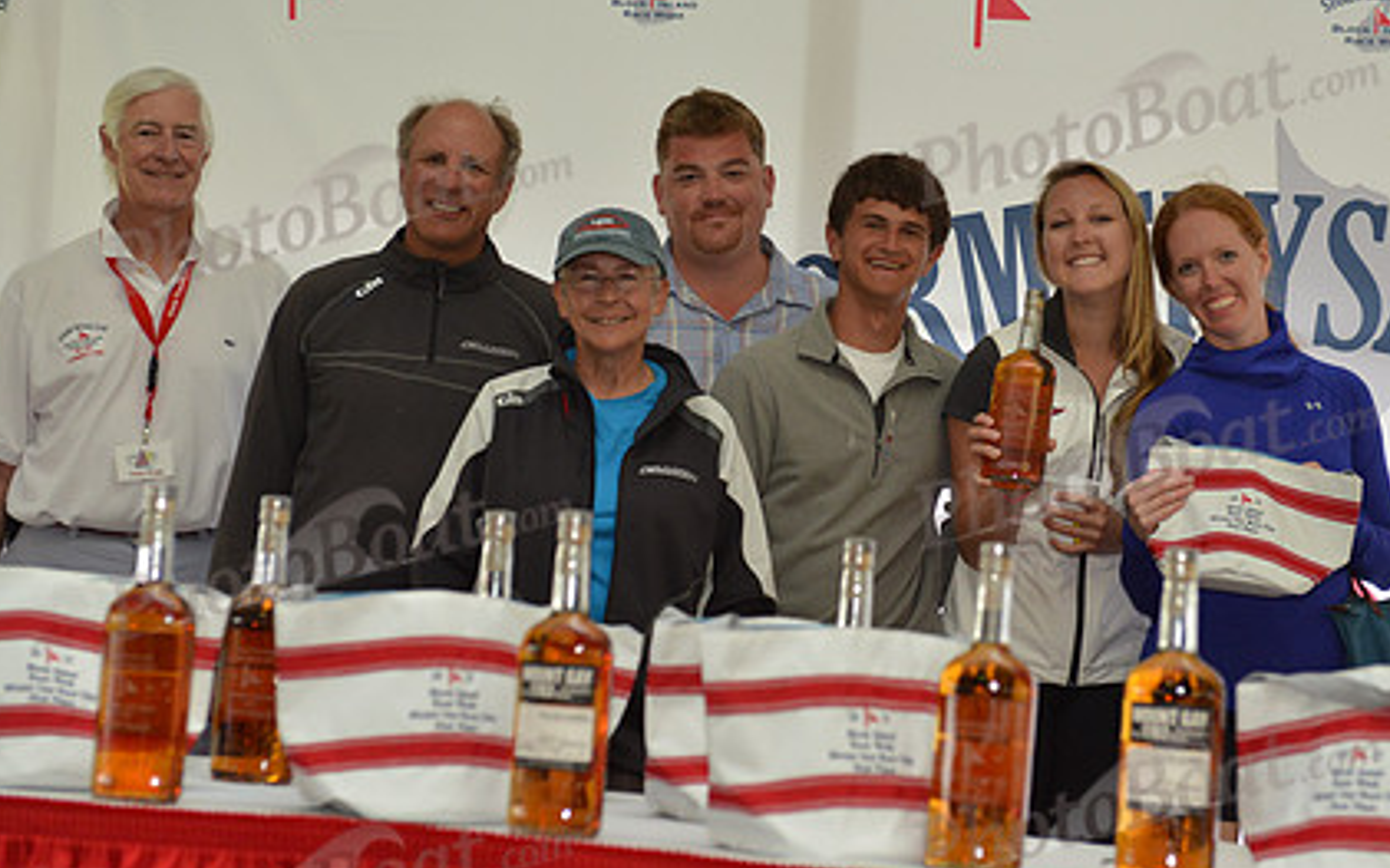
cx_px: 746
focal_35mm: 87
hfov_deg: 23.8
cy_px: 338
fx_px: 3295
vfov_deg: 15.0
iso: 1600
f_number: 4
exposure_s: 1/250
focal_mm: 62
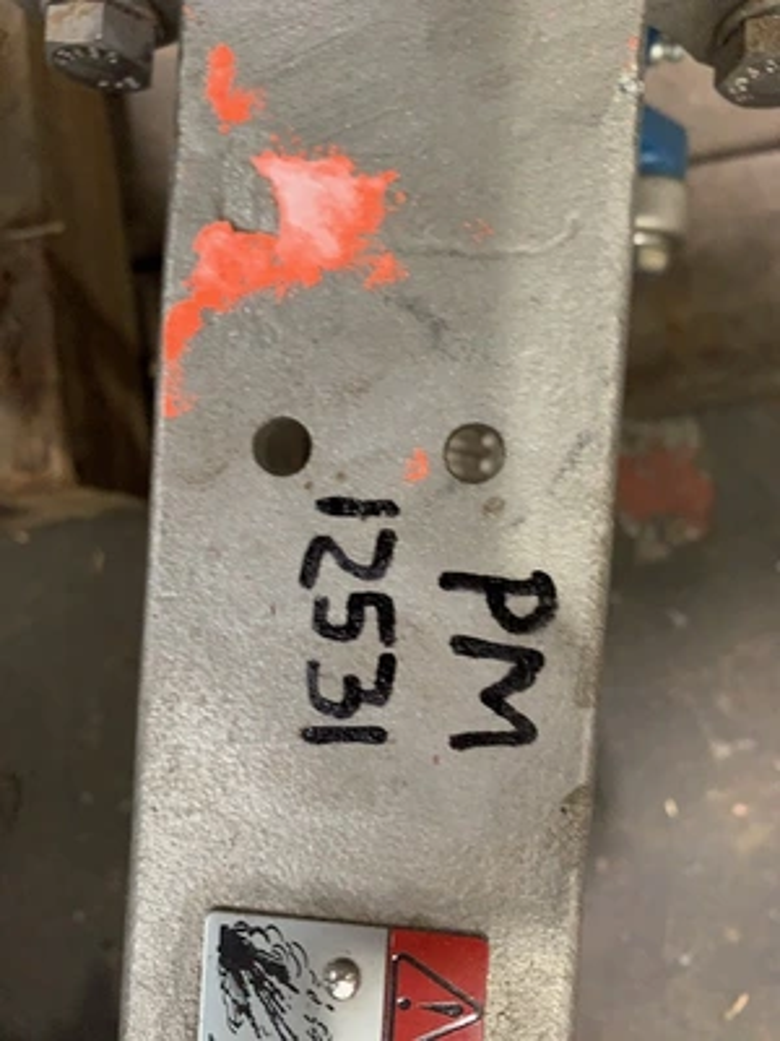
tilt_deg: -82.9
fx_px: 781
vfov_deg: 67.3
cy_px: 520
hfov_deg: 53.1
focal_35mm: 26
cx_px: 390
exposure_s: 1/47
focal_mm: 4.25
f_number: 1.8
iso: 400
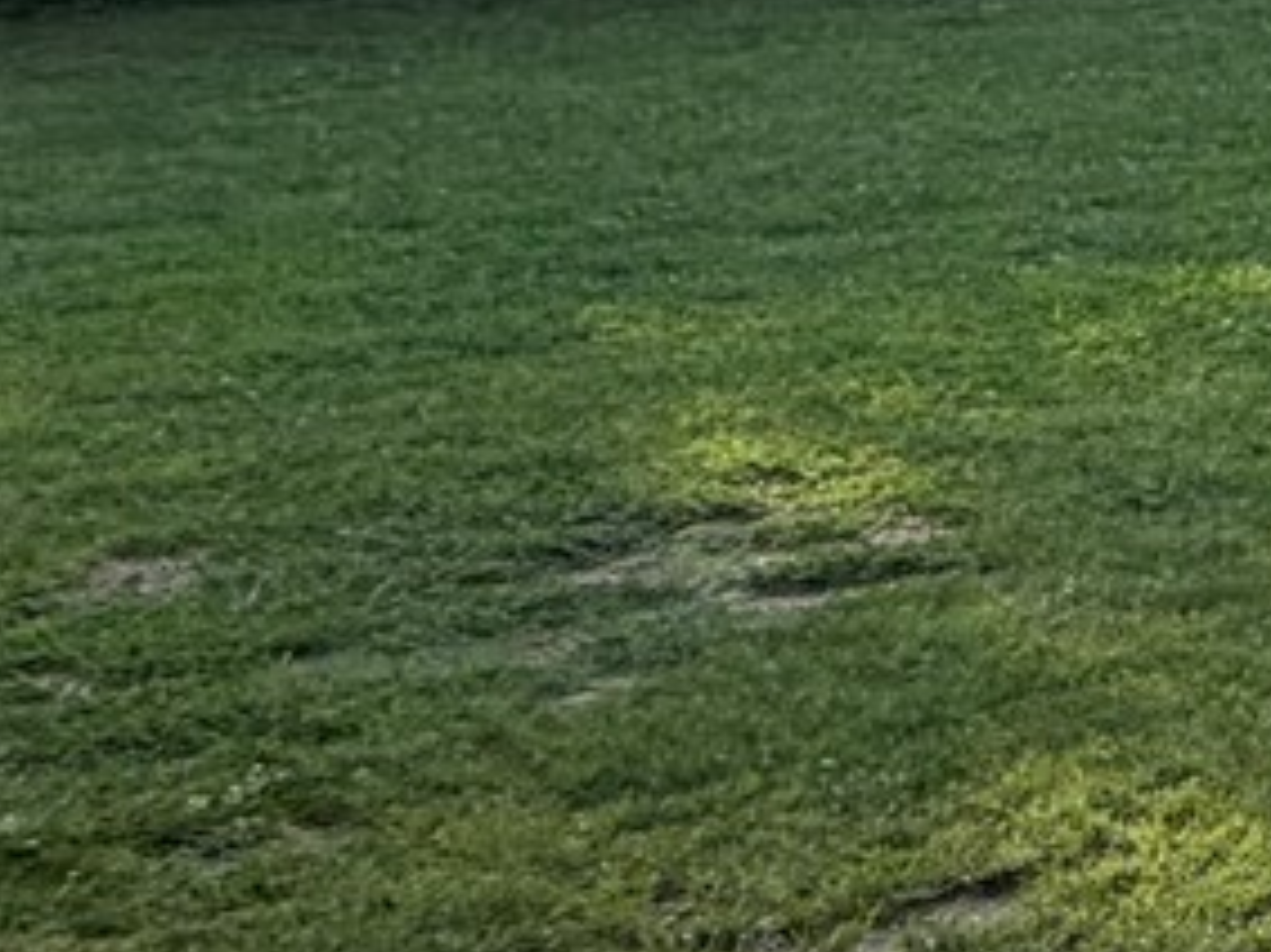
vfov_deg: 14.5
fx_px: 3487
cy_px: -467
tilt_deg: +1.6
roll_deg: +0.9
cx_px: 3853
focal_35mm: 95
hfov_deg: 11.3
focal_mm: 2.22
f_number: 2.2
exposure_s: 1/336
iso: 50
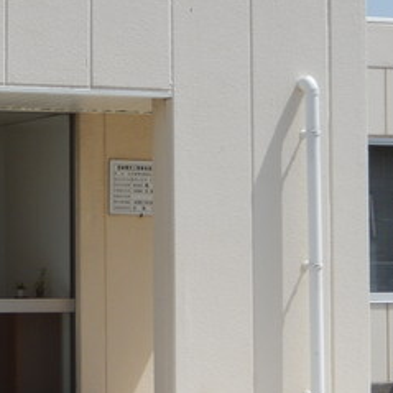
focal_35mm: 137
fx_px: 1760
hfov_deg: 12.4
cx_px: -109
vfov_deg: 12.7
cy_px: 178
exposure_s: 1/1250
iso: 125
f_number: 4.6
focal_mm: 10.4
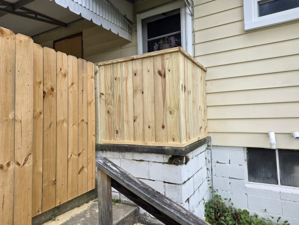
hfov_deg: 73.9
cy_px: 112
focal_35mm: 23
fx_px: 199
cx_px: 150
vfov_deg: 58.9
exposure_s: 1/359
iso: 32
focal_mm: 6.25
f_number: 1.7
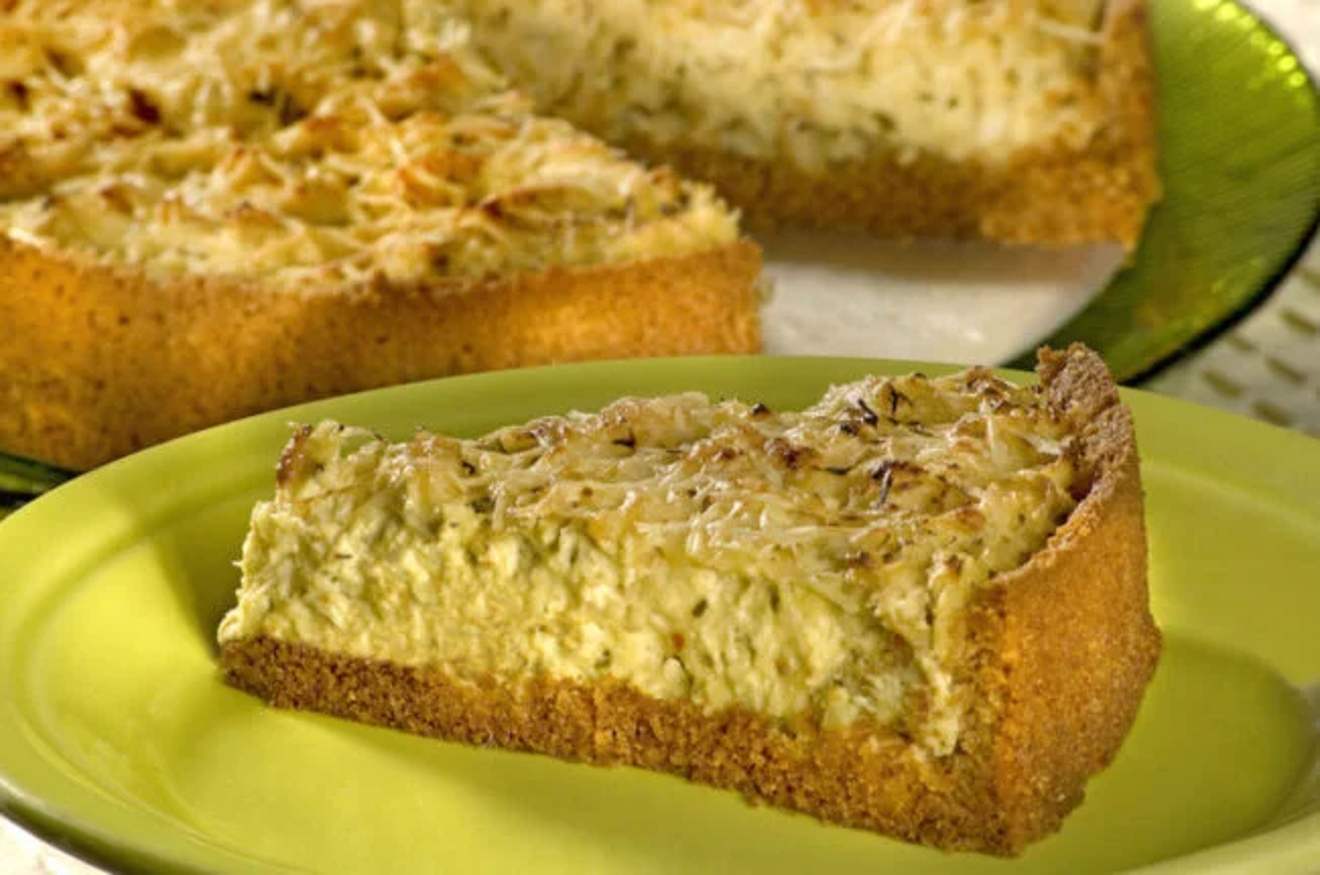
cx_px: 660
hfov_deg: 7.6
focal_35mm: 270
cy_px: 438
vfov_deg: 5.1
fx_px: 9883
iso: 100
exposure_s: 1/100
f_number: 22
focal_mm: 180
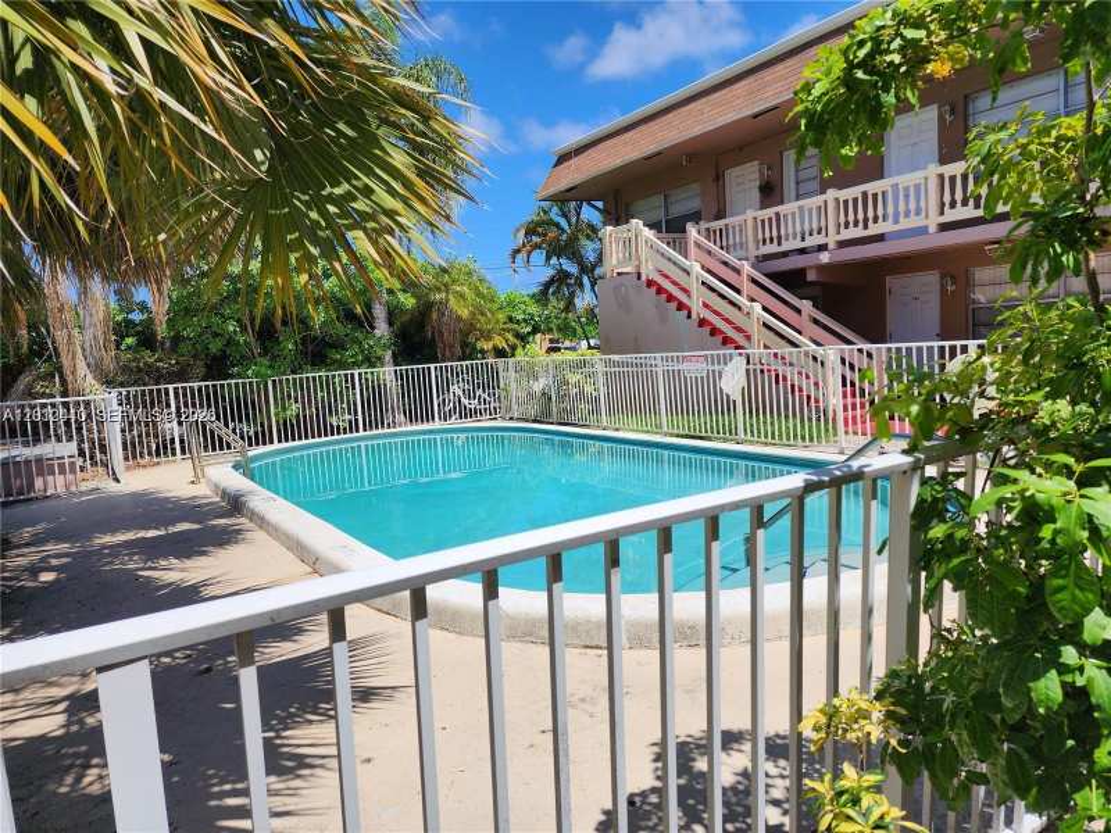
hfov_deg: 73.9
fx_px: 738
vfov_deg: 58.9
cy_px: 416
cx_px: 556
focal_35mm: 23
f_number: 1.8
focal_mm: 6.4
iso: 12
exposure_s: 1/1742
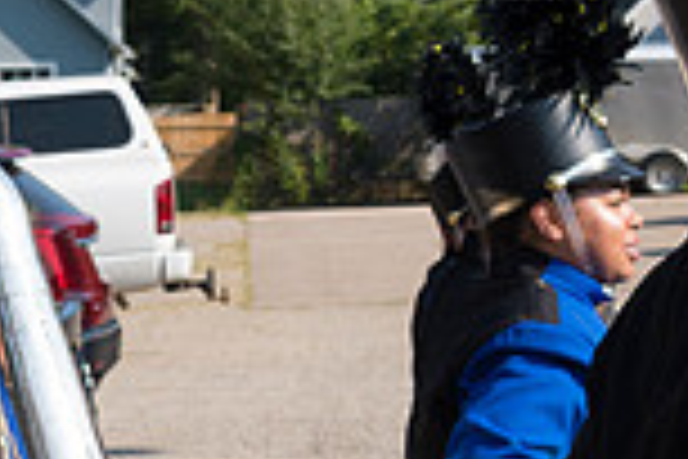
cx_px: -211
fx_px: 3325
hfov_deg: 11.5
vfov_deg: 7.9
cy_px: 466
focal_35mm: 174
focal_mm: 46
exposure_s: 1/800
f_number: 6.3
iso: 320
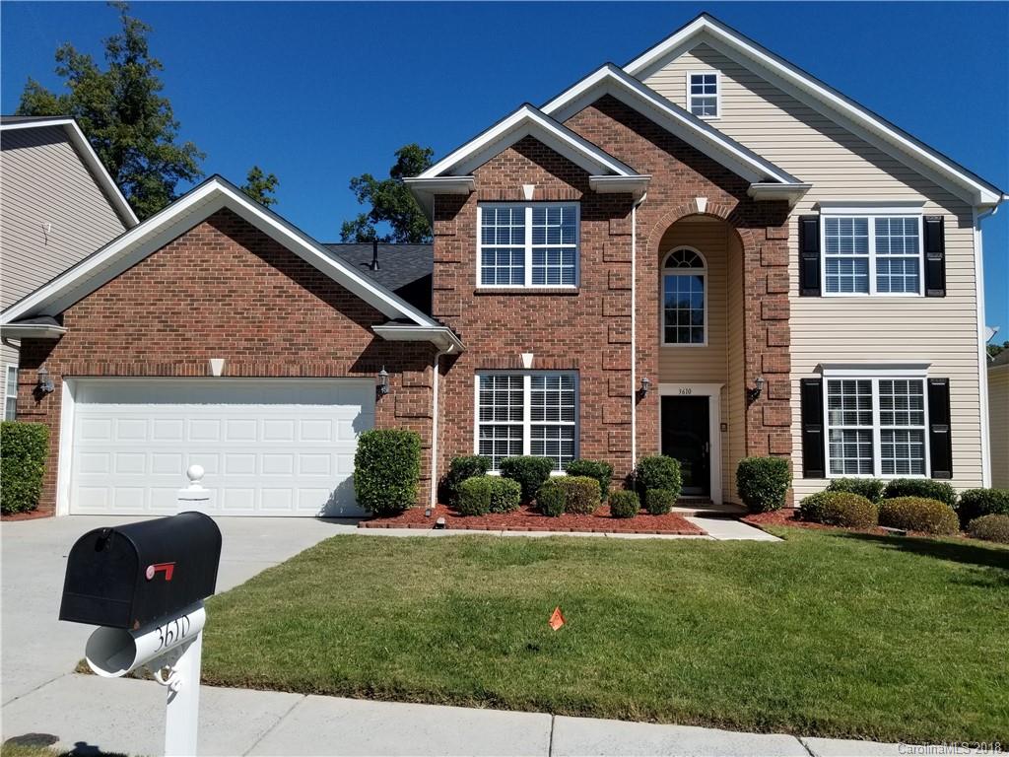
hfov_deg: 67.3
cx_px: 504
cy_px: 378
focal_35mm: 26
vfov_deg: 53.1
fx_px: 758
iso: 50
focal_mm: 4.25
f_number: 1.7
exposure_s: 1/3680
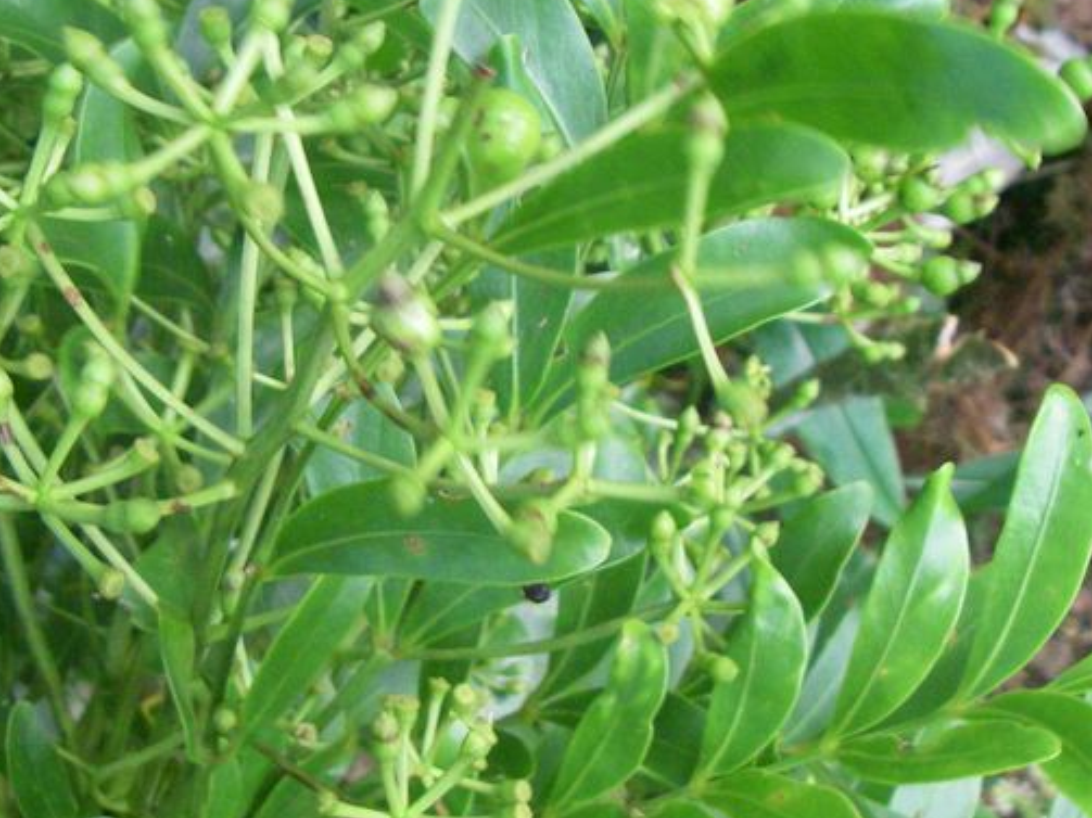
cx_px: 441
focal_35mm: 68
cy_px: 455
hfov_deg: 28.5
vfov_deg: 21.6
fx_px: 2145
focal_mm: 6.3
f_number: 3.3
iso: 400
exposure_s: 1/15
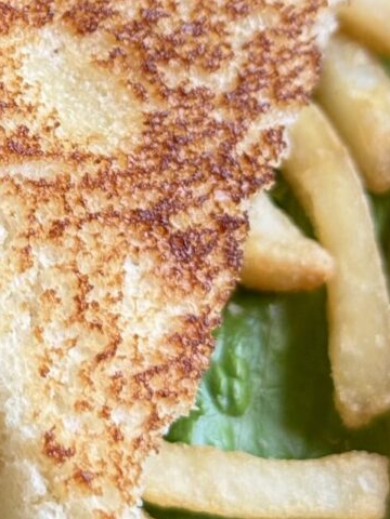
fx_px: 1803
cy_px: 51
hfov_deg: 12.1
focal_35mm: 120
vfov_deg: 16.2
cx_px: -91
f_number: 1.78
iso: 100
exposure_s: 1/65
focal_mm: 6.76
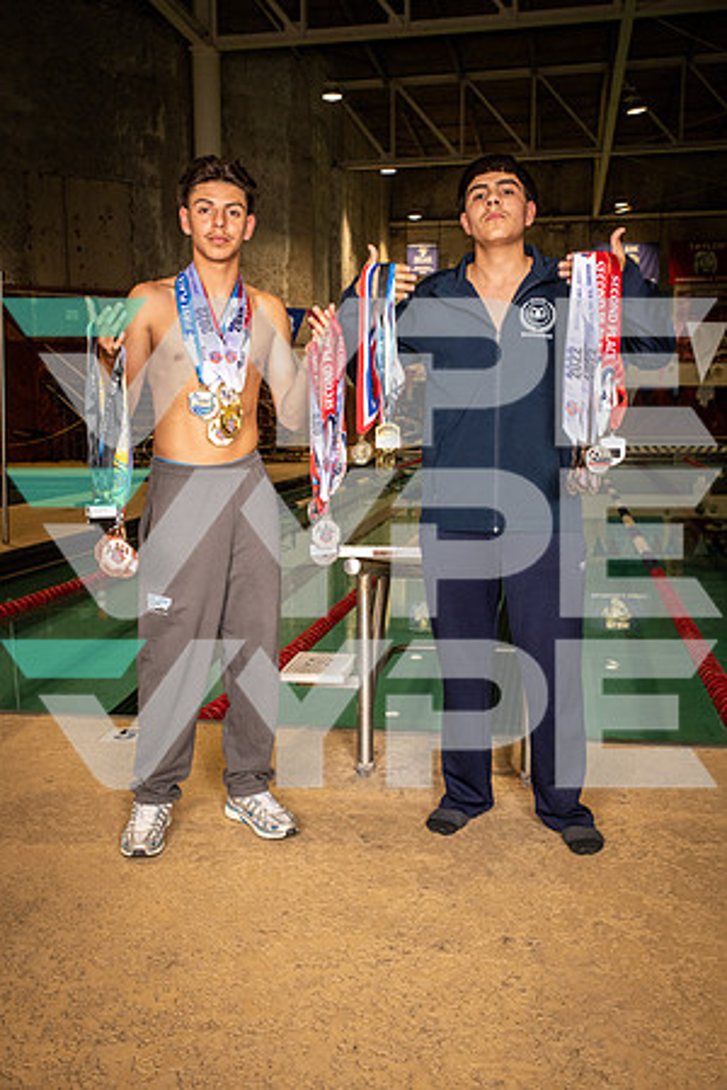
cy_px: 545
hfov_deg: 37.9
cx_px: 364
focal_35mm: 35
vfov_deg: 54.4
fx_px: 1060
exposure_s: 1/400
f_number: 6.3
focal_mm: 35
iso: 1000
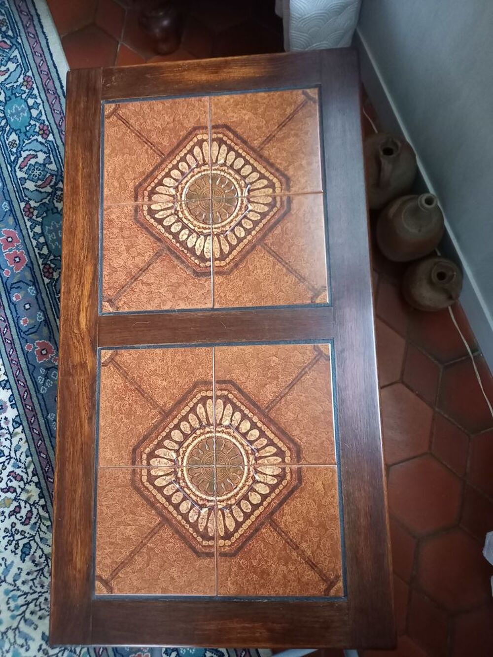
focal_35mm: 25
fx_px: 475
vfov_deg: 69.4
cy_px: 328
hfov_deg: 54.9
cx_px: 246
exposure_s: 1/20
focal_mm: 4.65
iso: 800
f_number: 1.8
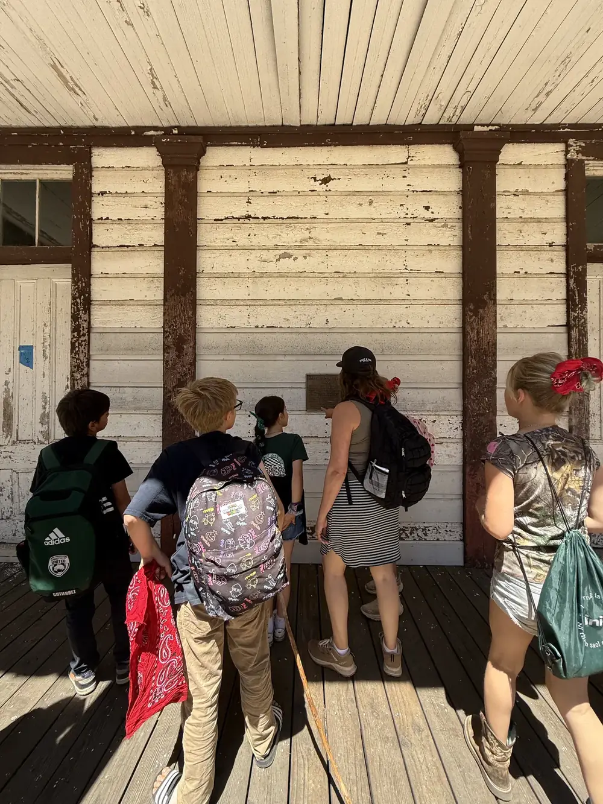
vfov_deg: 102.1
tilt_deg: -0.1
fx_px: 325
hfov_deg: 85.7
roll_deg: -0.5
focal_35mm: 14
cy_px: 402
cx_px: 302
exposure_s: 1/479
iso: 64
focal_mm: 2.22
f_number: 2.2
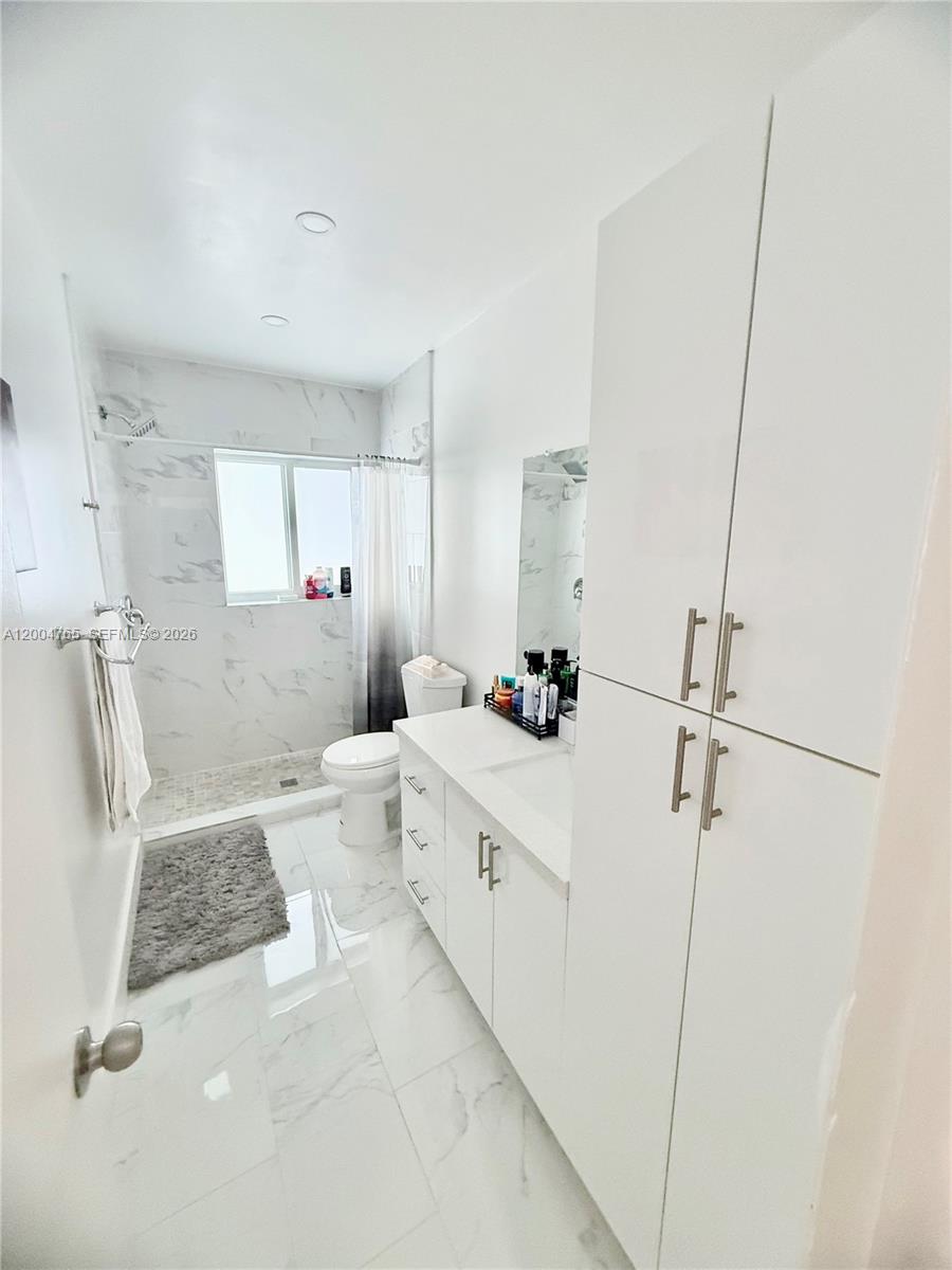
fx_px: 513
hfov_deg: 85.7
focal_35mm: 14
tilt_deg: -11.2
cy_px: 635
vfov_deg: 102.1
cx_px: 476
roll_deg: -0.1
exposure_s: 1/120
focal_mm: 2.22
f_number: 2.2
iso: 640
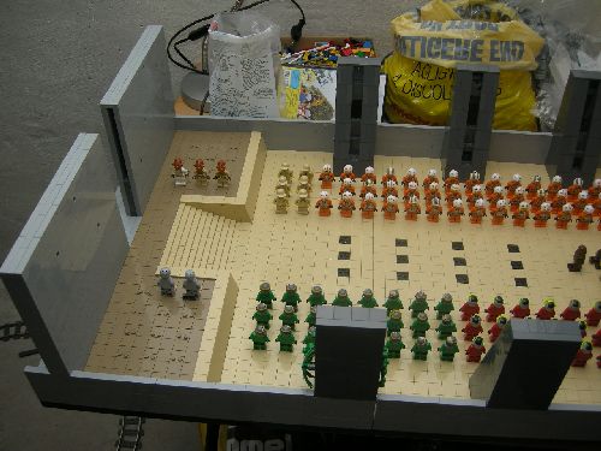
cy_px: 226
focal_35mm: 36
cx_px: 300
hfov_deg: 51.4
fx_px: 625
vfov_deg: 39.7
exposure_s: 1/60
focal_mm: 7.5
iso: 64
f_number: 2.7
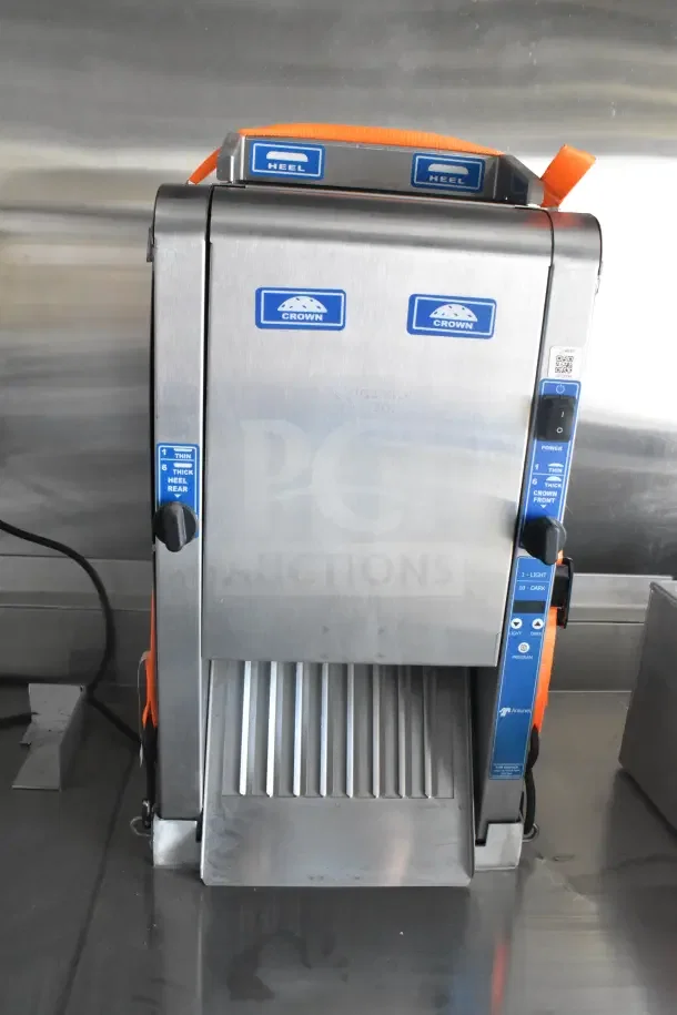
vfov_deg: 61.9
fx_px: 846
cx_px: 338
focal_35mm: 30
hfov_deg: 43.6
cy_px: 508
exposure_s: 1/160
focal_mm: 20
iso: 6400
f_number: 6.3
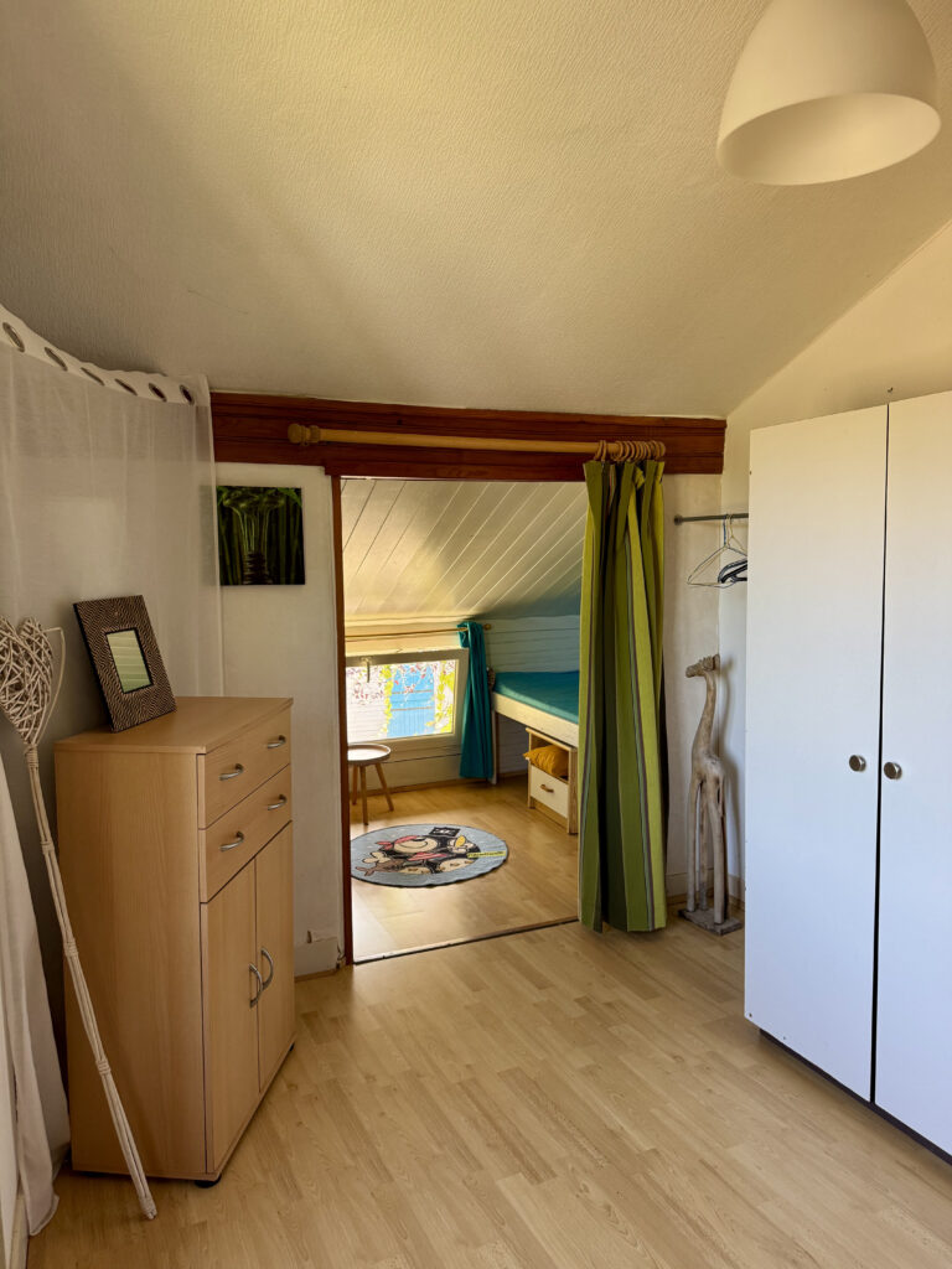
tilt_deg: -5.1
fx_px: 880
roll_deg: +0.5
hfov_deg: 56.8
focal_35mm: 24
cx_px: 476
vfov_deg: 71.6
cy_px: 634
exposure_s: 1/121
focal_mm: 6.76
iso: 200
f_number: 1.78
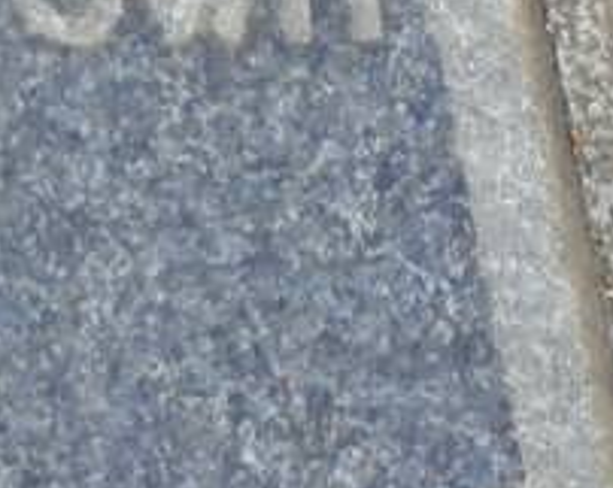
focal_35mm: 395
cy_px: 39
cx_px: -1056
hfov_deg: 4.7
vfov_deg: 3.9
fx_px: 7156
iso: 64
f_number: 3.5
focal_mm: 12.1
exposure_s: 1/40
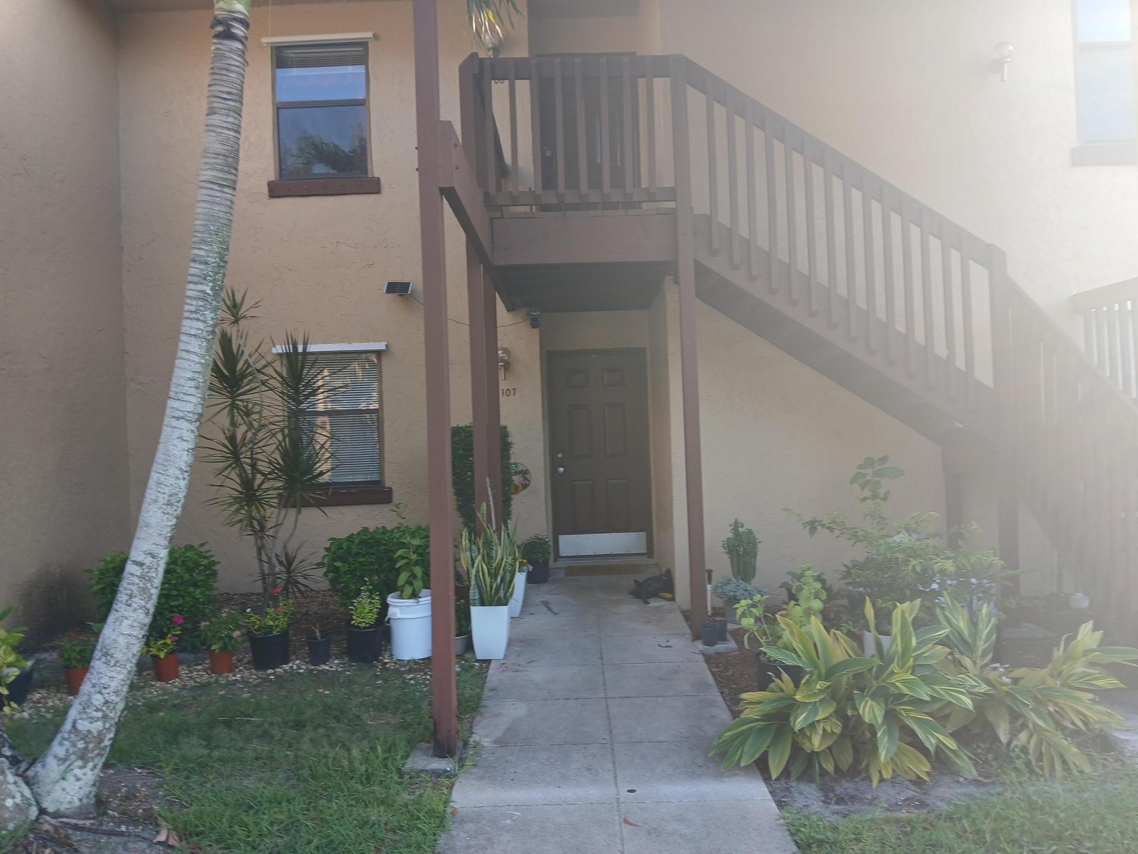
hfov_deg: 67.3
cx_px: 569
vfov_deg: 53.1
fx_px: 855
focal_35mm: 26
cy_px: 427
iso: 25
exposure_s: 1/60
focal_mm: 3.98
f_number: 1.8
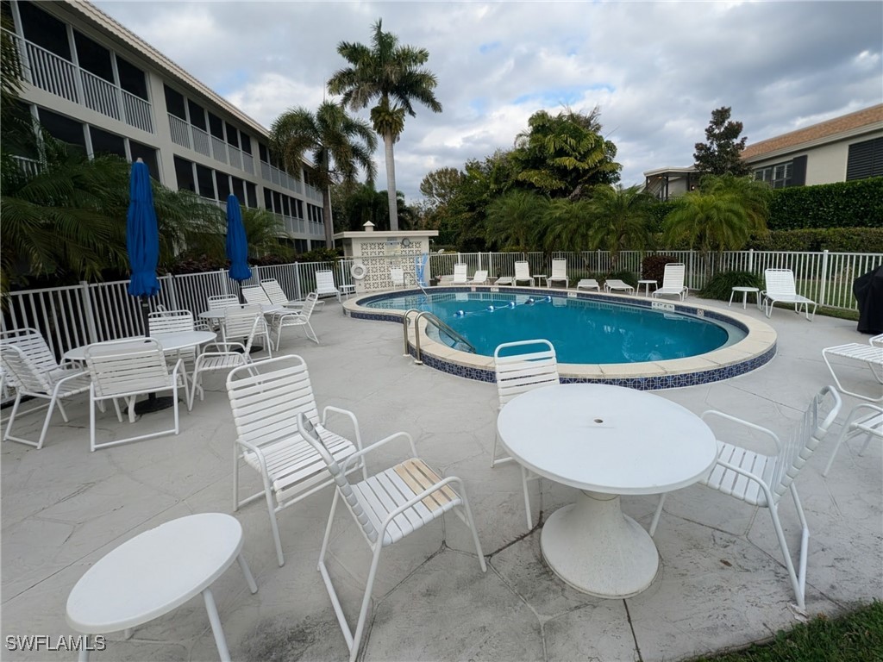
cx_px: 442
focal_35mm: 12
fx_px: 306
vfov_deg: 94.5
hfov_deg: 110.5
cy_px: 331
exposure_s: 1/1721
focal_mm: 2.02
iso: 52
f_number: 1.7
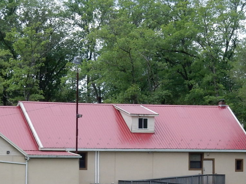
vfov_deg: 6.9
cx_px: 108
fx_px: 1520
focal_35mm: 214
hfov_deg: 9.2
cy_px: 140
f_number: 5
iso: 125
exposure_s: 1/400
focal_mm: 14.9
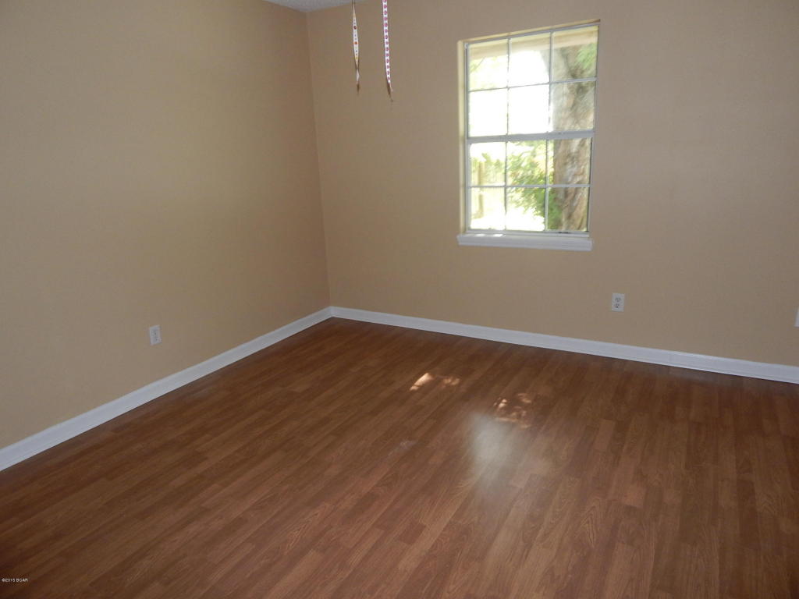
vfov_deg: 61.1
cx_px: 400
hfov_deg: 76.4
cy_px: 300
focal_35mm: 22
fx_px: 508
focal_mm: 4
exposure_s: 1/30
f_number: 3
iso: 200
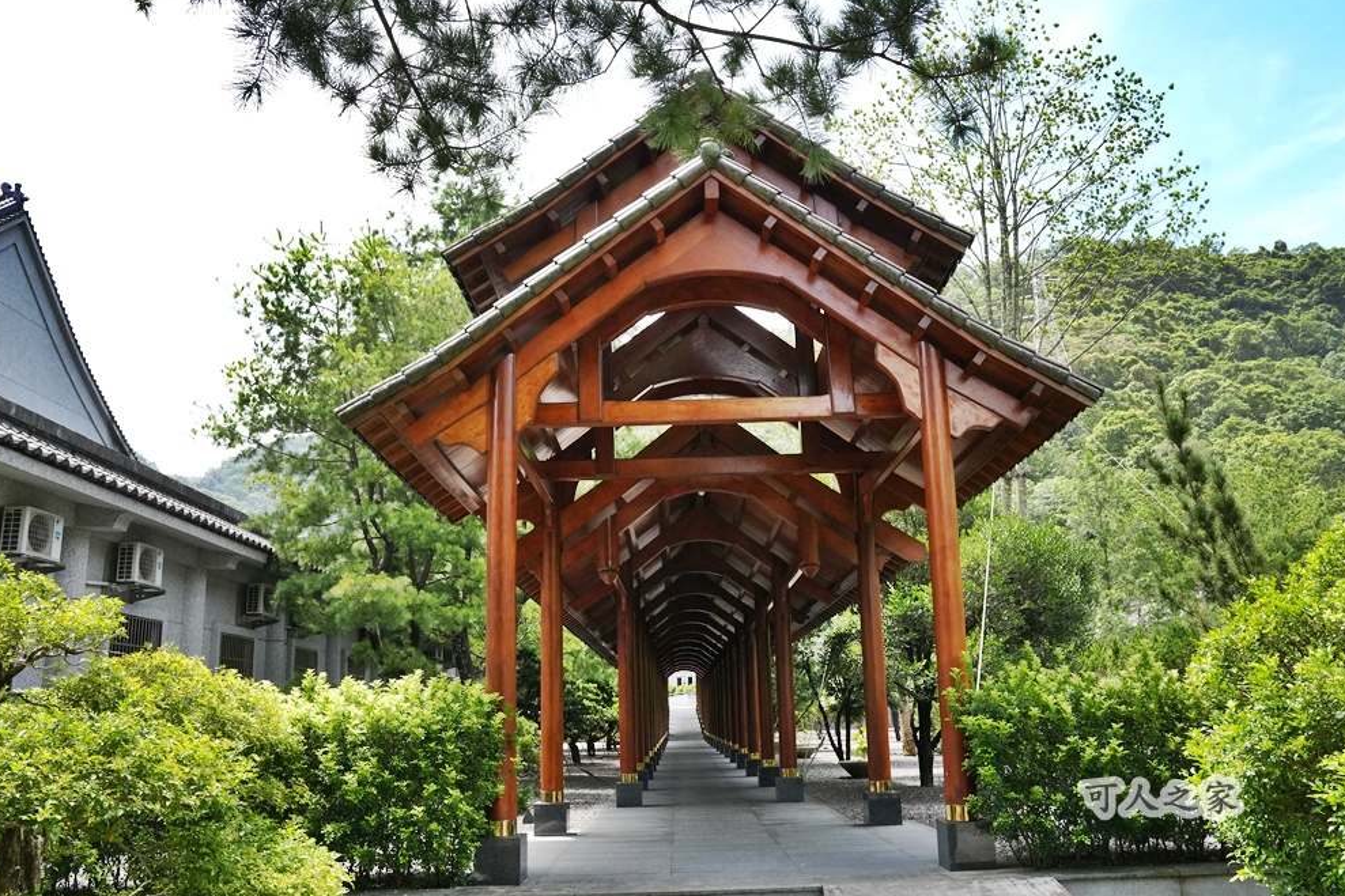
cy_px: 436
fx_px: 1106
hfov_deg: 62.6
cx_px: 679
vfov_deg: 44.1
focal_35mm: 30
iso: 2500
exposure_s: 1/1000
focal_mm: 28.6
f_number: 8
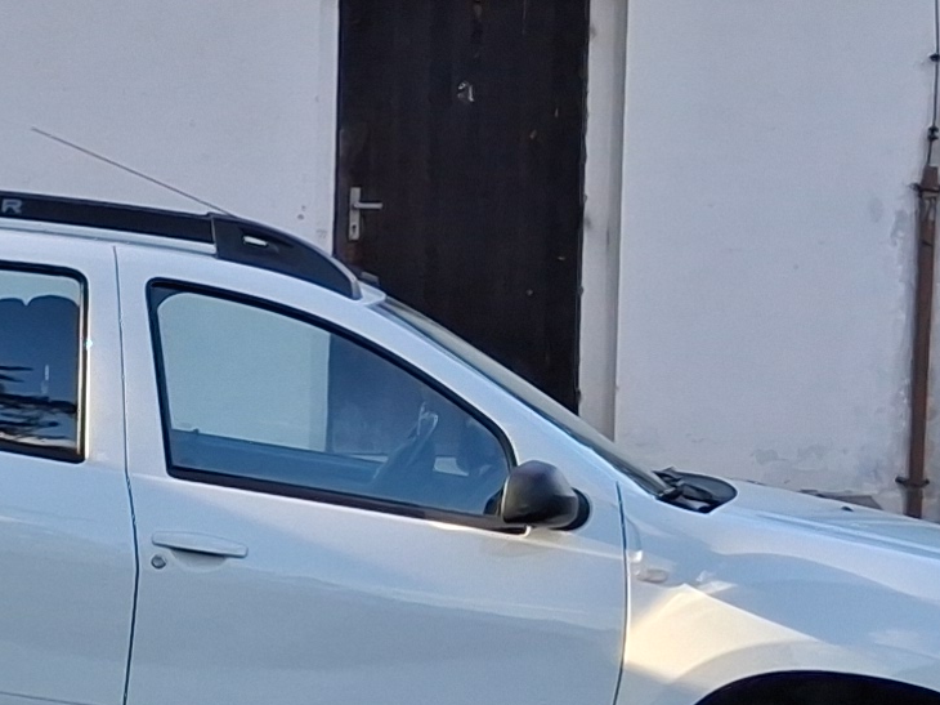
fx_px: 4099
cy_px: 384
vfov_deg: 9.8
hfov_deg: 10.7
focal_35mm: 151
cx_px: -1482
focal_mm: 4
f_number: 1.8
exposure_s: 1/162
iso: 20
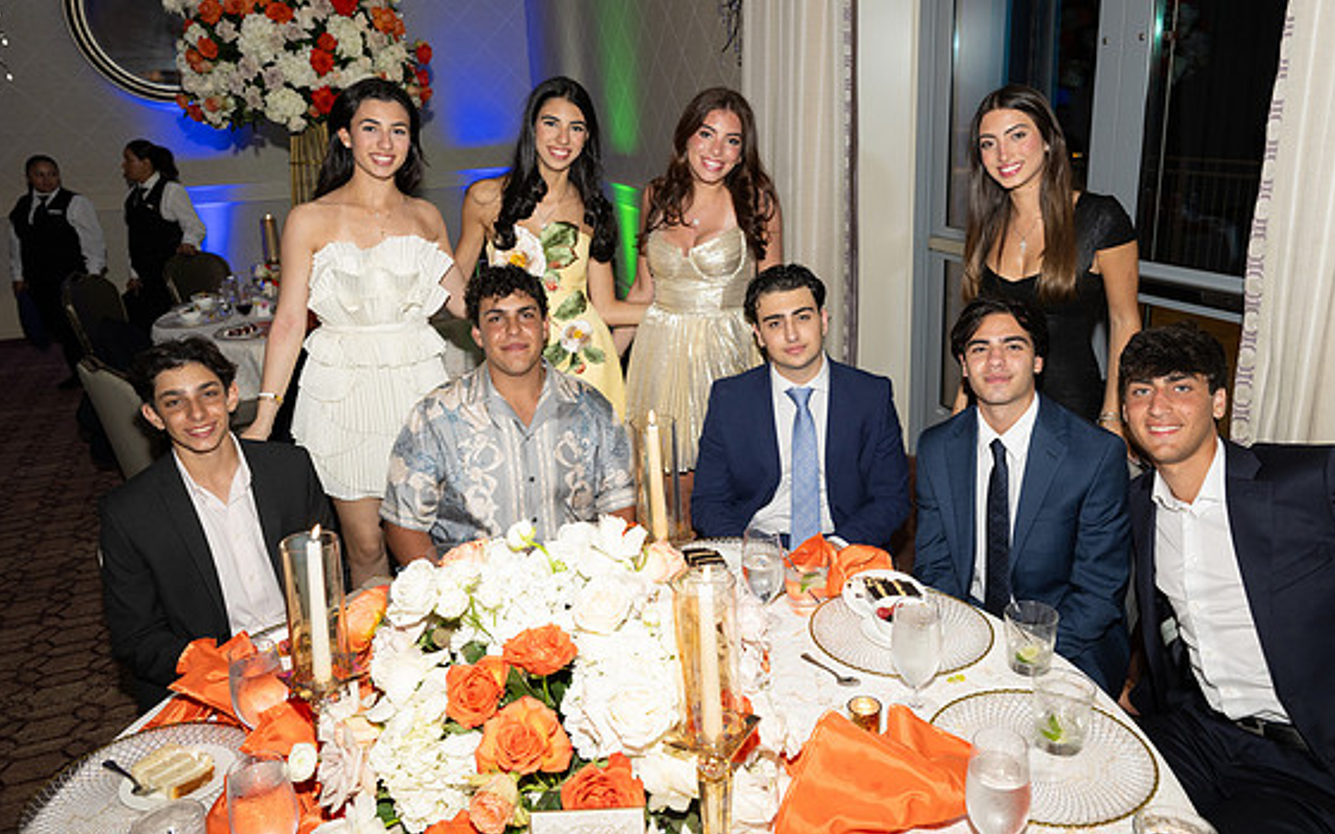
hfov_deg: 66.5
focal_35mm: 28
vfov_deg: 44.5
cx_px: 689
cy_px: 385
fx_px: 1019
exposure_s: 1/100
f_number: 5.6
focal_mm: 26.5
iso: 800
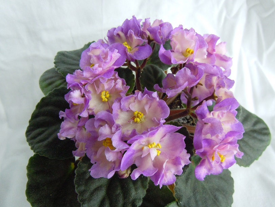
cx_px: 138
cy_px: 104
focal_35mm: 30
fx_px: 238
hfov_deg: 59.9
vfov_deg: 46.8
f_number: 3.5
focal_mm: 5.4
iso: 640
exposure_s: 1/125
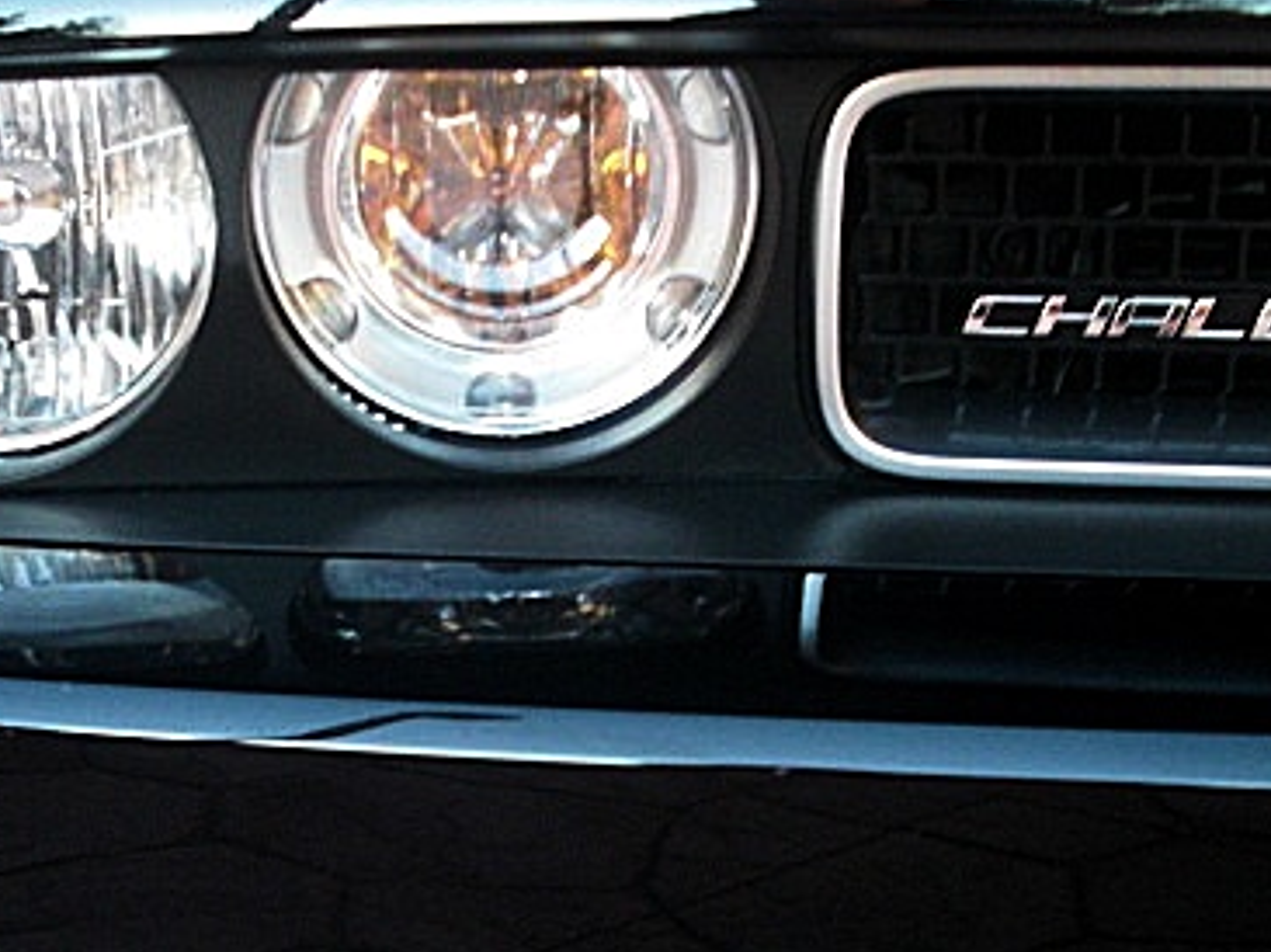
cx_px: 559
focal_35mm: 63
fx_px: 2312
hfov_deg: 30.7
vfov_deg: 23.1
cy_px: 695
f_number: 2.8
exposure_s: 1/80
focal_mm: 6.3
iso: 400
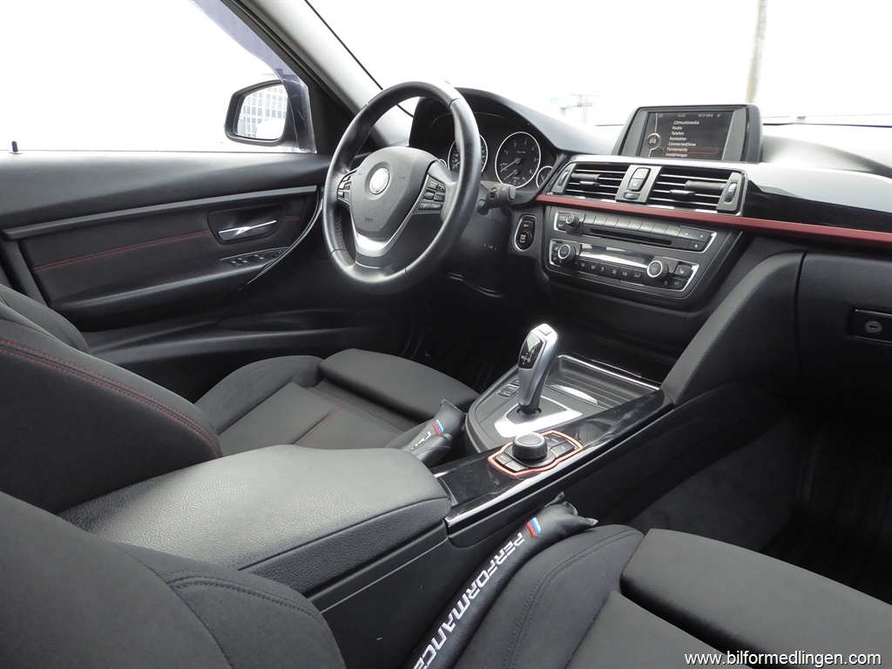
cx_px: 446
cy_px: 334
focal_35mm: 25
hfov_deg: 69.4
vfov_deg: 54.9
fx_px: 644
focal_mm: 4.3
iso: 400
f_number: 3.3
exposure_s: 1/60
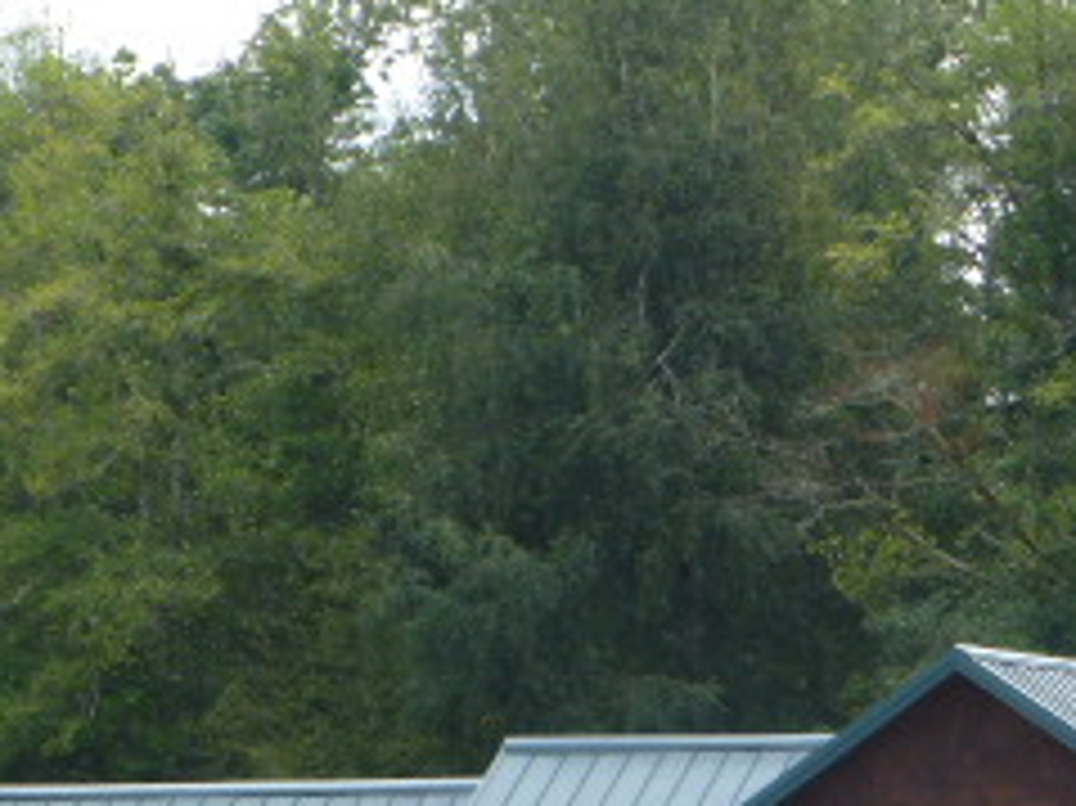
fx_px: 8482
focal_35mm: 273
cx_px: 765
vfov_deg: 5.4
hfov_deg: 7.3
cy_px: 856
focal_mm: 18.2
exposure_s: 1/160
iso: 100
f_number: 5.3
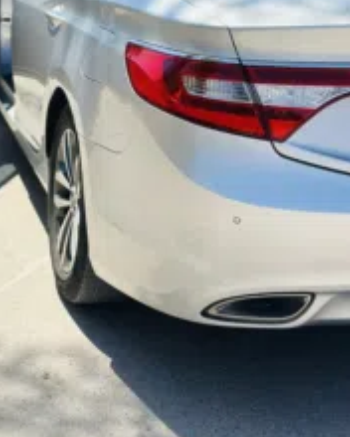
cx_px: 159
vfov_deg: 22.0
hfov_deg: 18.1
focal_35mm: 85
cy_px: 48
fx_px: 1101
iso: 80
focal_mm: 6.86
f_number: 1.78
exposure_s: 1/5882
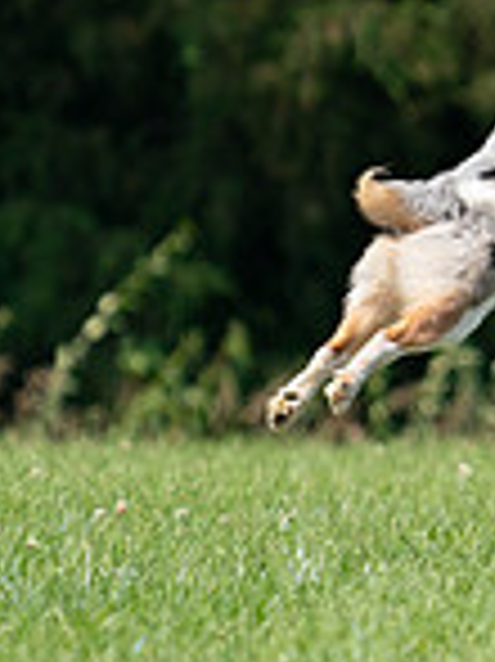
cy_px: 124
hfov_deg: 1.2
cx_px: 1116
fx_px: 22837
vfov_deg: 1.7
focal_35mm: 1196
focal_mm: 315
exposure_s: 1/4000
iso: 1250
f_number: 6.3
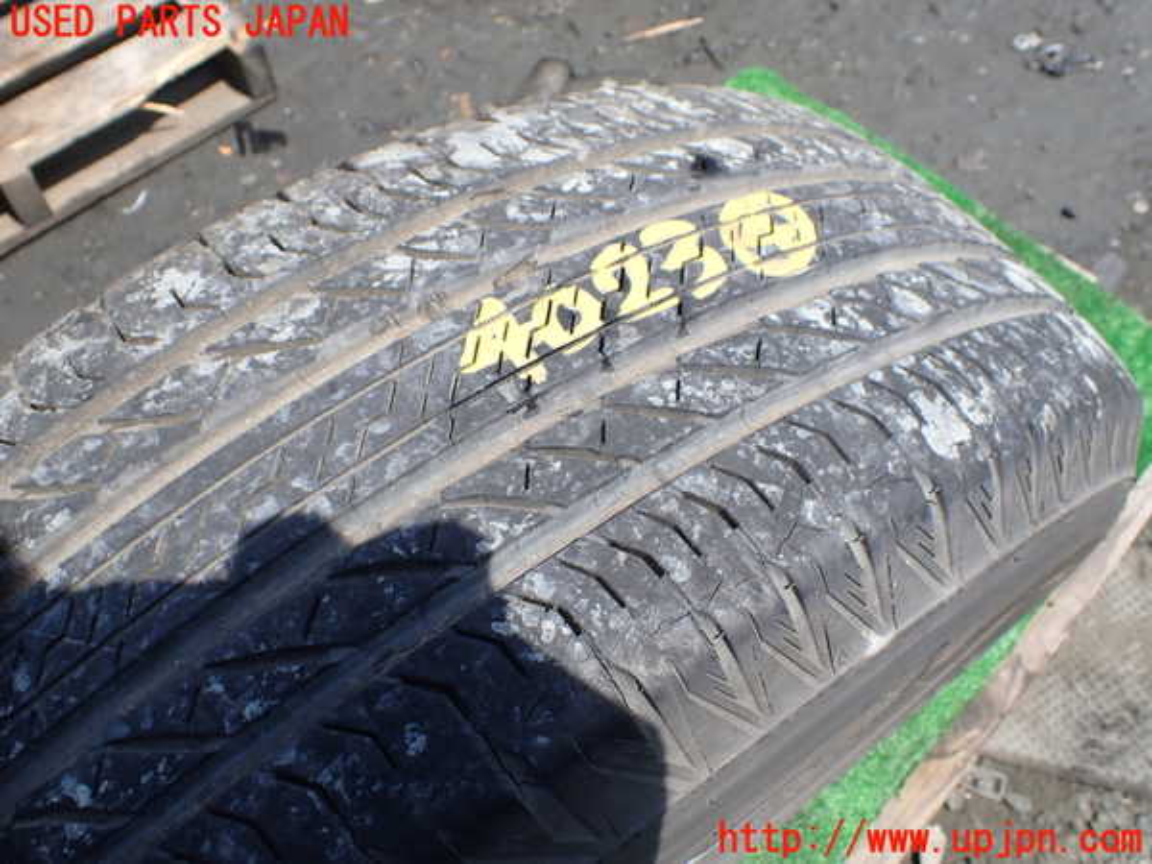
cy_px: 432
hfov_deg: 60.0
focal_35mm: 30
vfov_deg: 46.8
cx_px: 576
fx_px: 998
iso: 100
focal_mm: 5.4
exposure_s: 1/640
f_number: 3.2
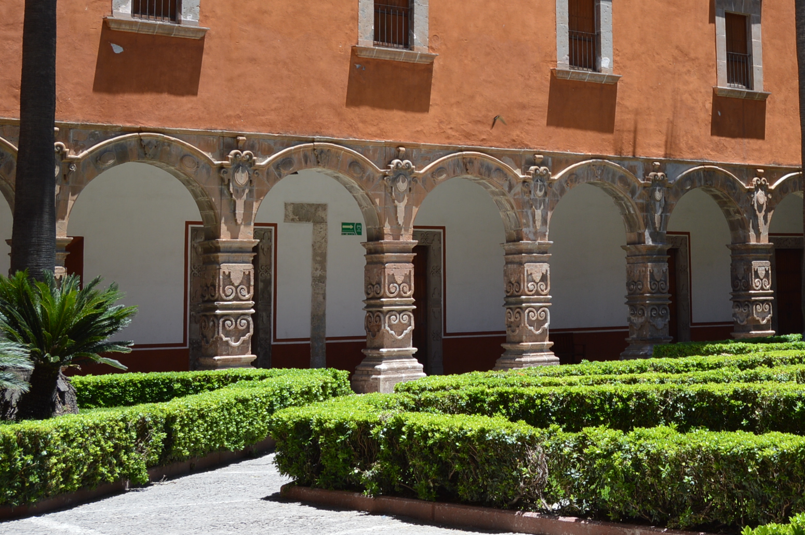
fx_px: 1496
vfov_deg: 19.9
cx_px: 730
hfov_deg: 28.9
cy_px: 61
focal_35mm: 67
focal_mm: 23
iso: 100
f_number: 7.1
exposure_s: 1/200
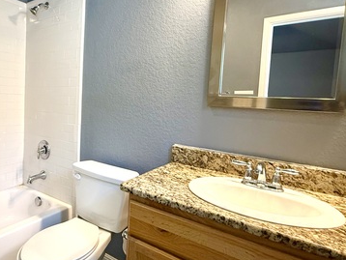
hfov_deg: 66.3
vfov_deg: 54.8
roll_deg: -2.8
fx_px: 250
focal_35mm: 25
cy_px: 115
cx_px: 100
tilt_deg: -3.4
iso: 200
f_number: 2.2
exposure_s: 1/60
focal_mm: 2.22
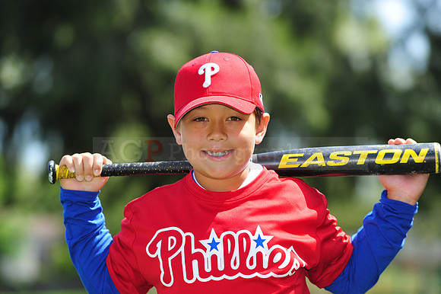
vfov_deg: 6.9
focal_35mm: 200
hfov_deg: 10.3
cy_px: 147
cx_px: 220
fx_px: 2449
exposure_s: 1/400
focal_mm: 200
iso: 200
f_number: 5.6
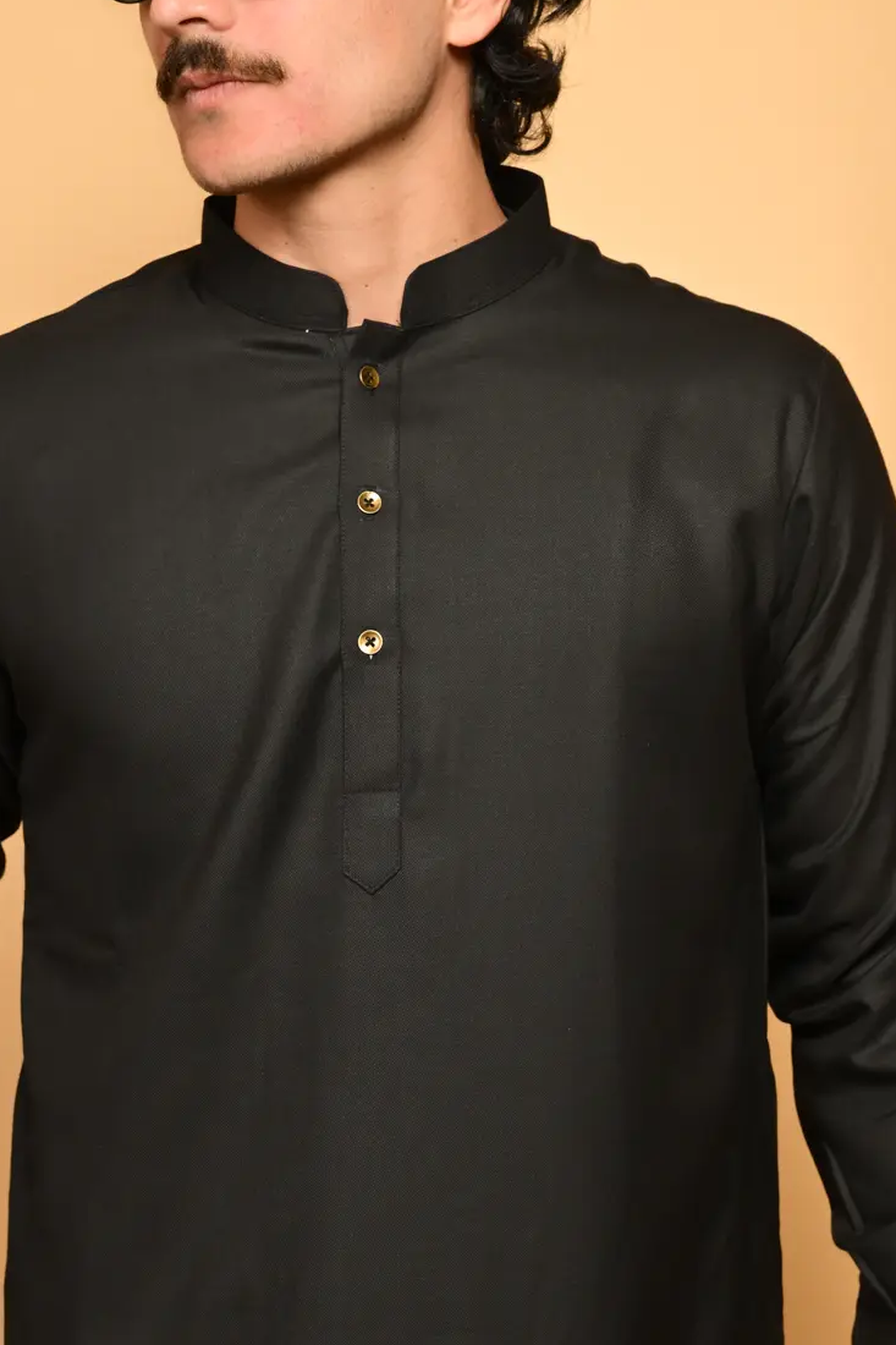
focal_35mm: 102
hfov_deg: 13.4
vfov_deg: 20.0
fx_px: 3809
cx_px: 487
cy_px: 728
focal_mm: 44
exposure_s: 1/200
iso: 160
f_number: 6.3
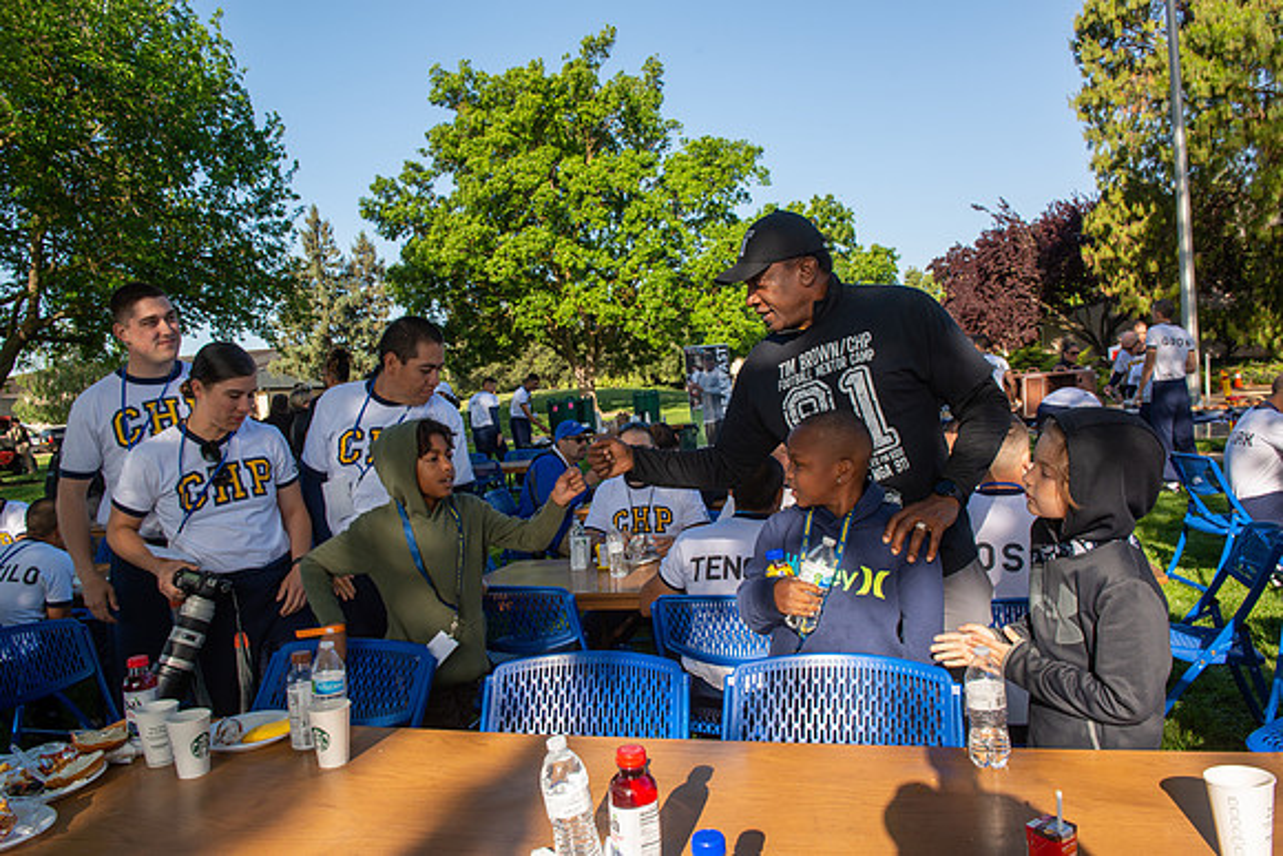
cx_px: 642
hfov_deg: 69.4
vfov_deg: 49.6
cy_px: 428
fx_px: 927
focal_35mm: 26
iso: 100
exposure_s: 1/100
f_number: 8
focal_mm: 26
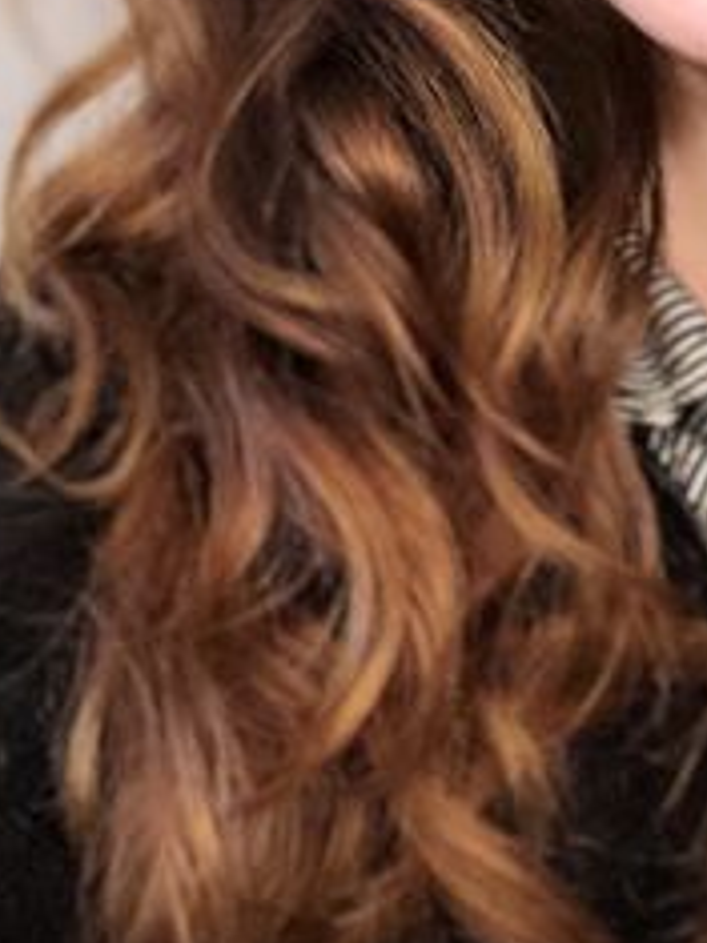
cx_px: 759
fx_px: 2344
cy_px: -18
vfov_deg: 21.9
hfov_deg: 16.7
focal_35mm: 86
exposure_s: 1/30
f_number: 2.2
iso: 125
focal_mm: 2.87
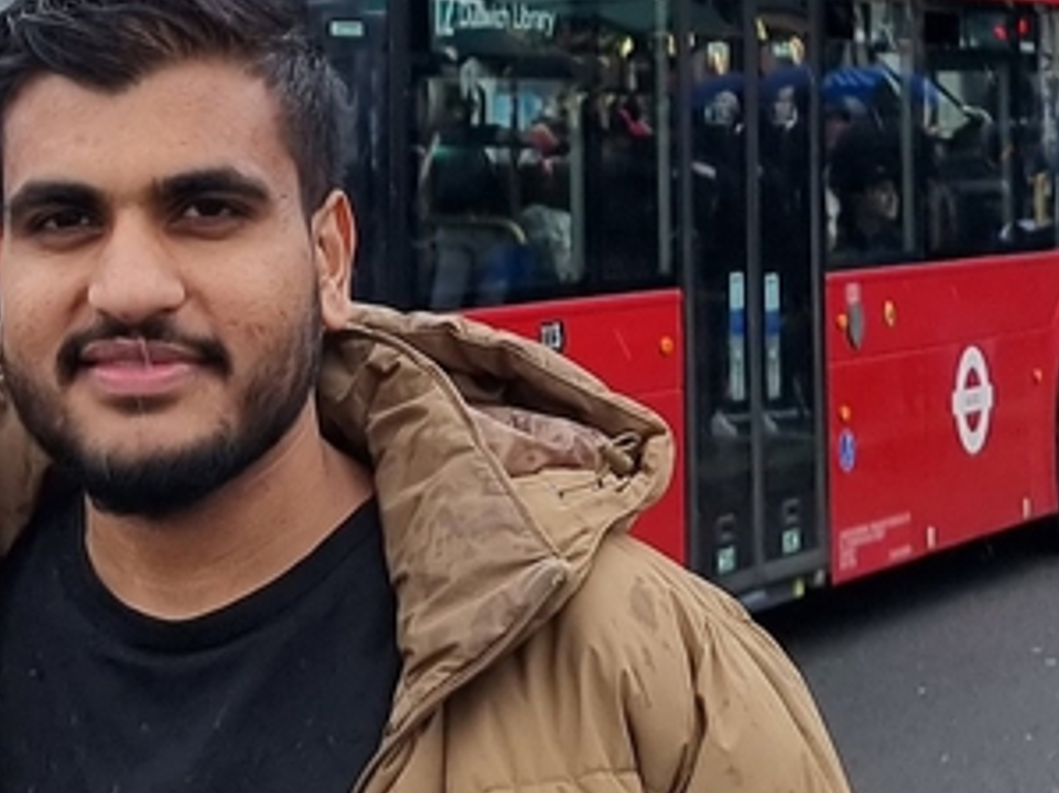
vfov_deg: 26.6
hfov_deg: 32.6
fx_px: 1621
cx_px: -53
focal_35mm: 53
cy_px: 717
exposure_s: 1/357
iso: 50
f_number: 1.8
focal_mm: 6.7
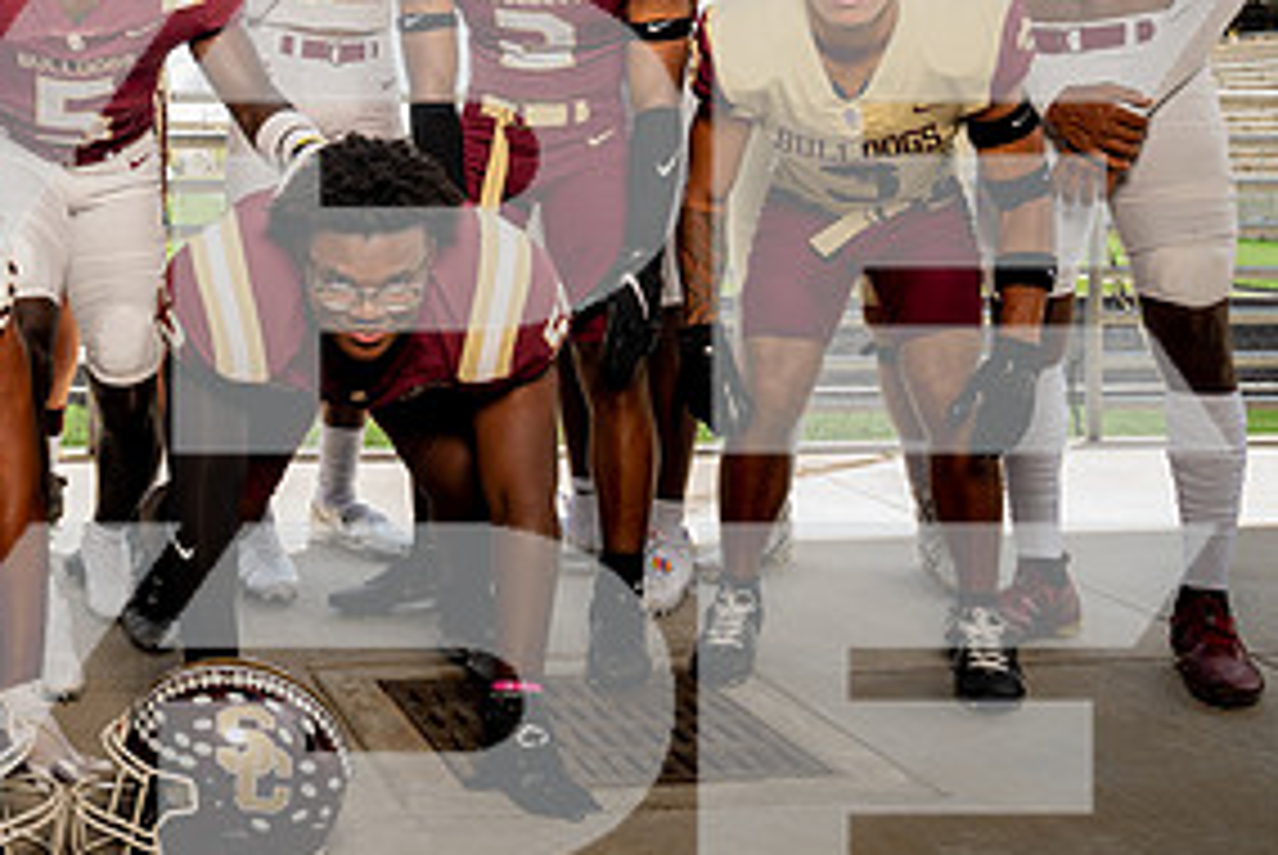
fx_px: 1741
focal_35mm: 49
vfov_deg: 27.2
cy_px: 218
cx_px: 86
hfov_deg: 37.2
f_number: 6.3
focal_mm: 24
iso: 320
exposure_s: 1/200
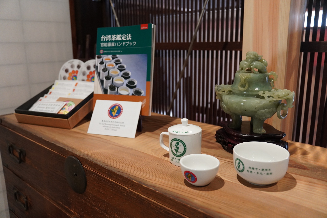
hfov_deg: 61.9
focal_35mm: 30
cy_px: 109
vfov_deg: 43.7
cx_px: 164
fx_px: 273
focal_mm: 20
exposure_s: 1/160
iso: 2000
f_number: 2.8
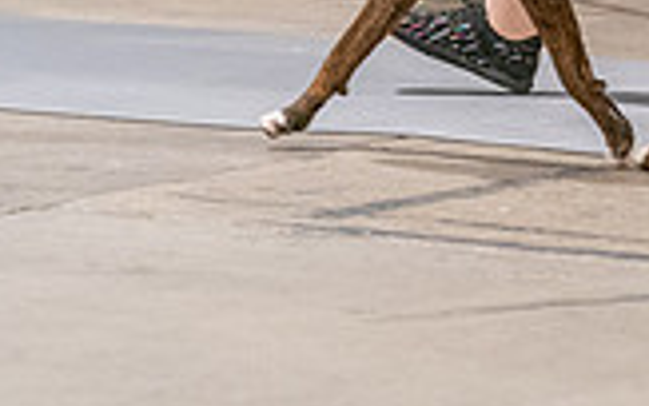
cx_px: 474
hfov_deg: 4.1
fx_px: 9094
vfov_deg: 2.6
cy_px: -289
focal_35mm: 514
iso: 6400
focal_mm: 142
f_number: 3.2
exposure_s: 1/250
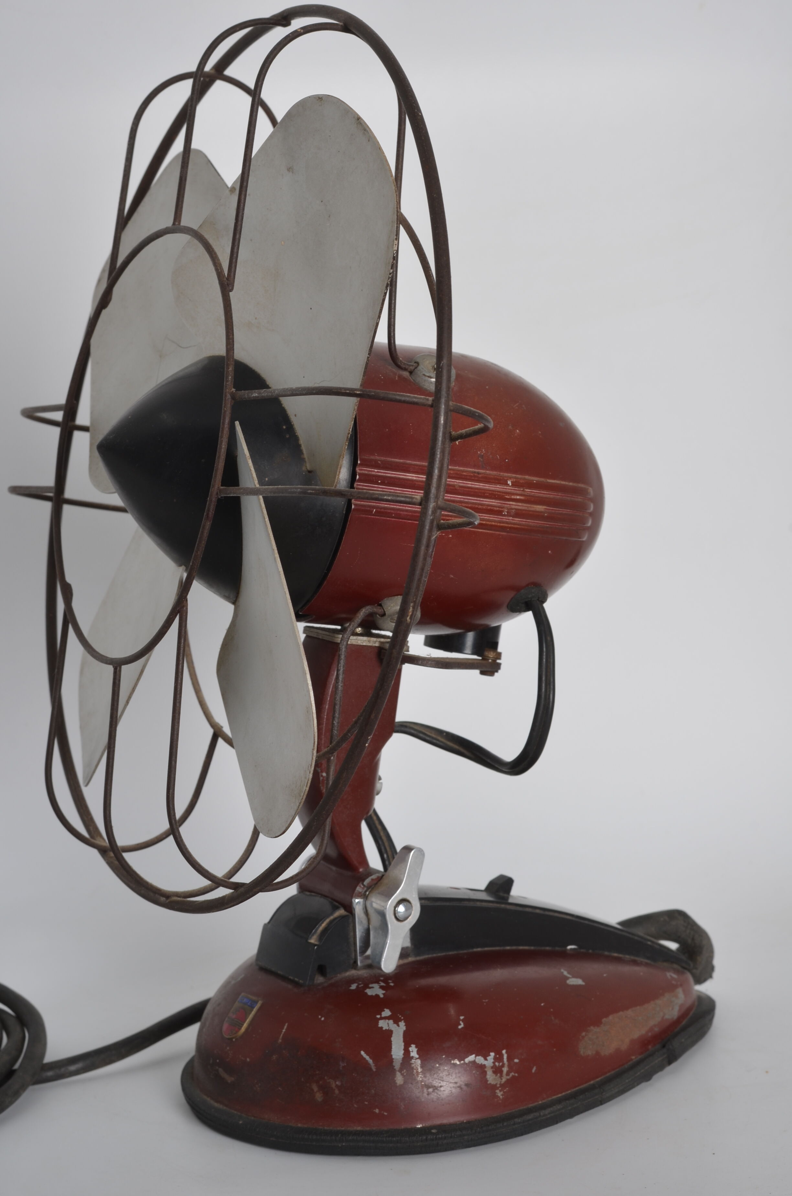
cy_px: 598
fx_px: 2486
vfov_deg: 27.0
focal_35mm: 75
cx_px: 396
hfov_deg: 18.1
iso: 100
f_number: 11
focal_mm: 50
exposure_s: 1/125
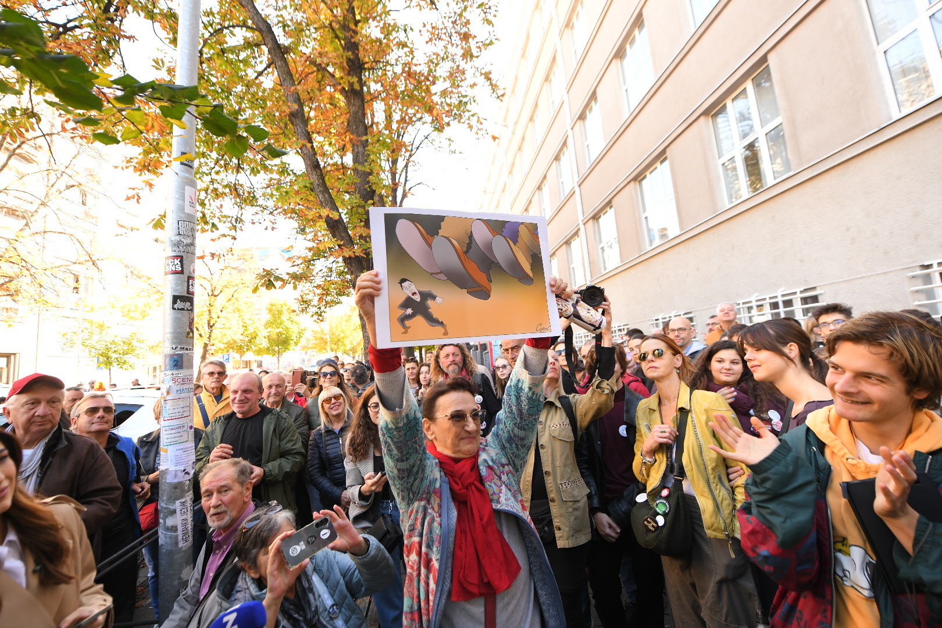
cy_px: 314
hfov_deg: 100.4
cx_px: 471
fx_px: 392
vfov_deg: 77.3
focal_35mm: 15
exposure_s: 1/320
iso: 800
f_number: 4
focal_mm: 15
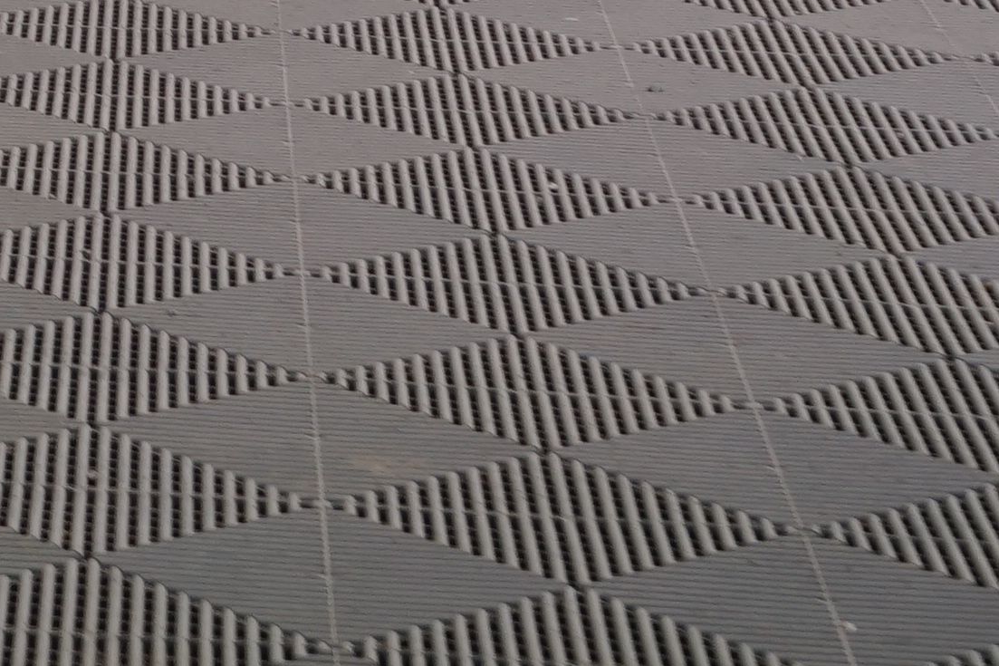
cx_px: -1080
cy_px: -855
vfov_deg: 7.0
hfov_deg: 10.2
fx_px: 5133
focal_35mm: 185
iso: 500
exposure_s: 1/50
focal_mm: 34
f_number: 6.3
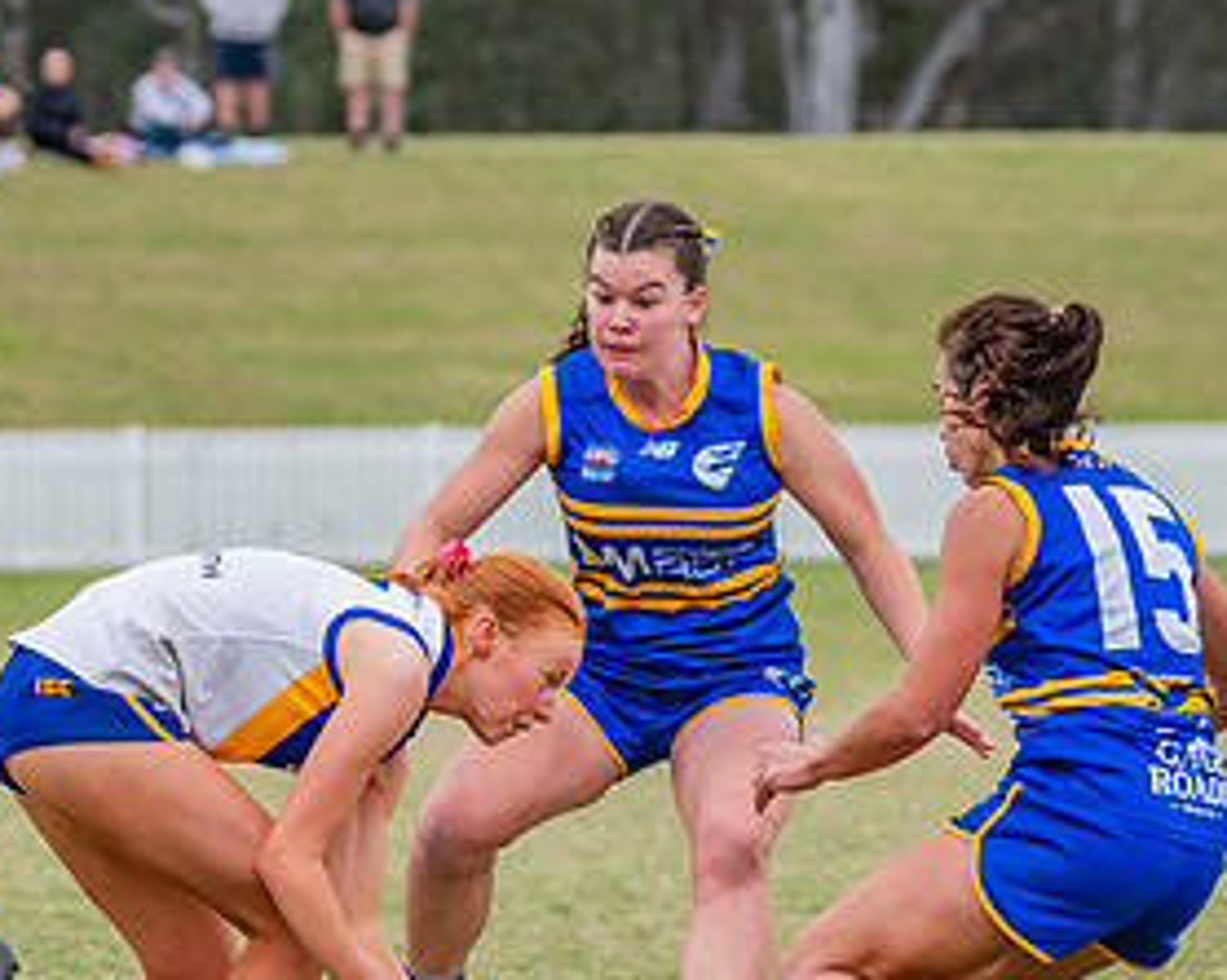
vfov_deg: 3.4
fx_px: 16584
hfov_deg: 4.2
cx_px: 176
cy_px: 755
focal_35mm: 457
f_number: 5.6
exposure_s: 1/1250
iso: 800
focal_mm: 170
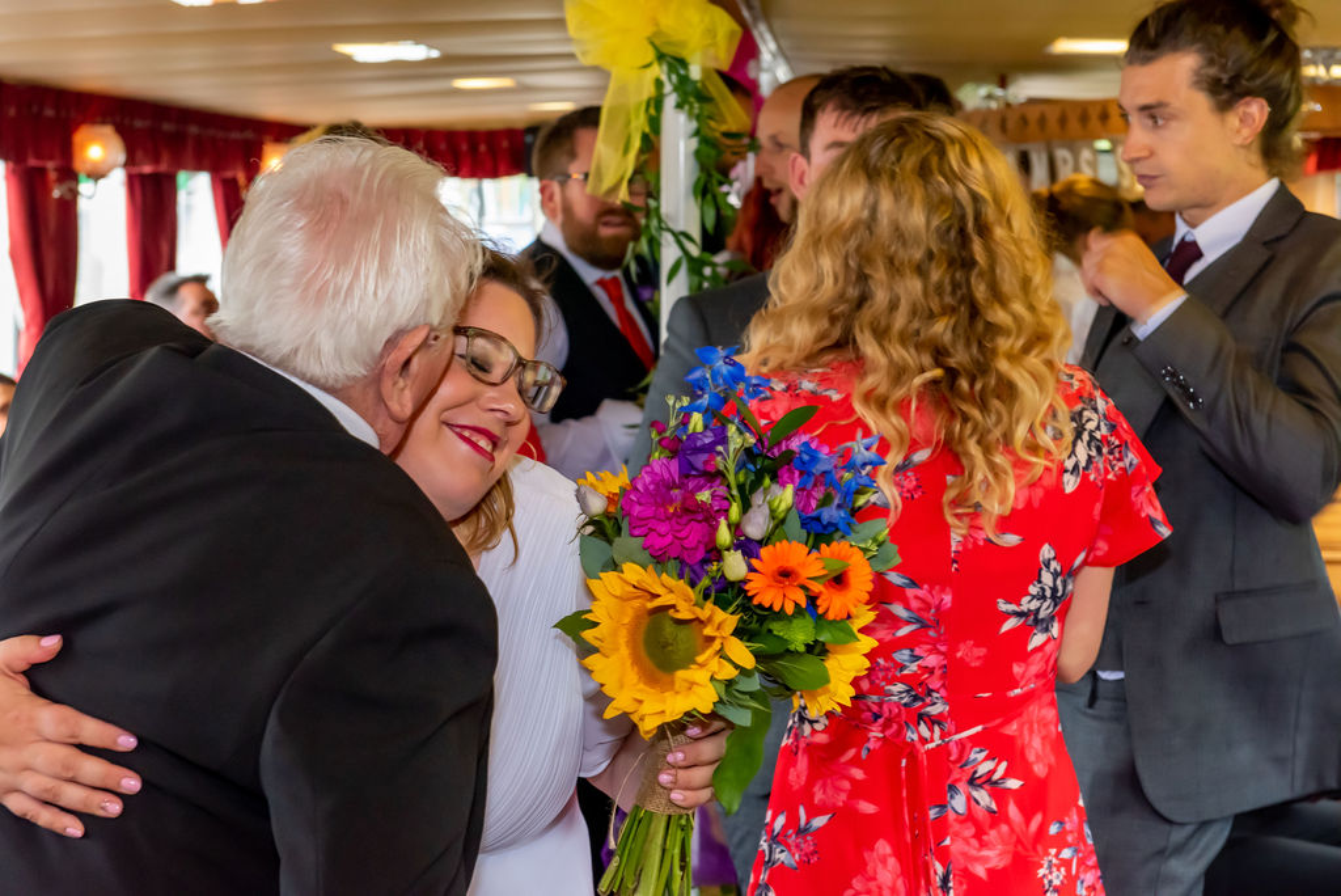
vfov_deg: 19.5
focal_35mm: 70
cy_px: 448
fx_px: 2609
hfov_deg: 28.8
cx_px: 670
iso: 3200
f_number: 7.1
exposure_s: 1/60
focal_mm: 70
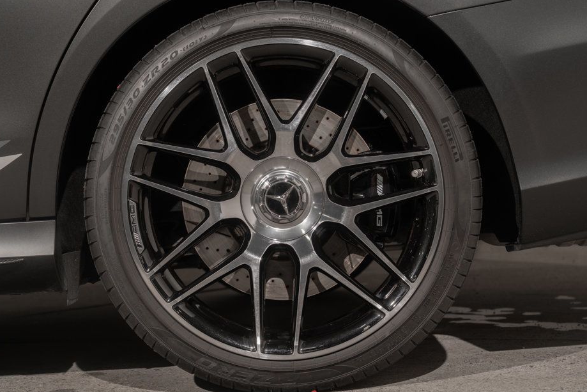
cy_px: 196
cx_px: 270
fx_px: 1272
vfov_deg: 17.5
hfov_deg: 26.0
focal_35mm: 78
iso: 200
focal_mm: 70
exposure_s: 1/50
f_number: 5.6
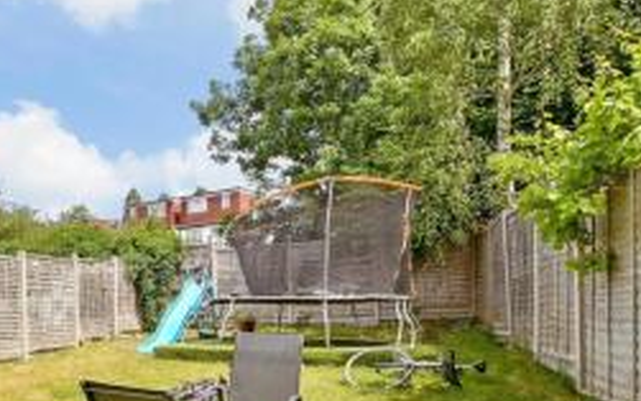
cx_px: 49
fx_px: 507
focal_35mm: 29
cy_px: 308
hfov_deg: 54.9
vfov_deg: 41.7
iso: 160
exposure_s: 1/400
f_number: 8
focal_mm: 10
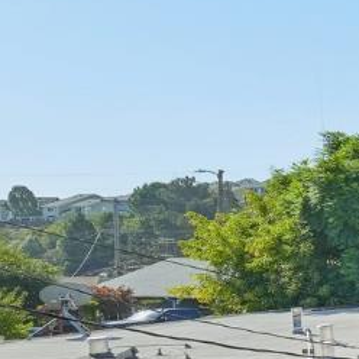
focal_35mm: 72
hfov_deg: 11.4
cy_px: 240
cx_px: 1084
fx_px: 845
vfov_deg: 23.9
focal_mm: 14
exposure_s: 1/500
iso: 500
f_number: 9
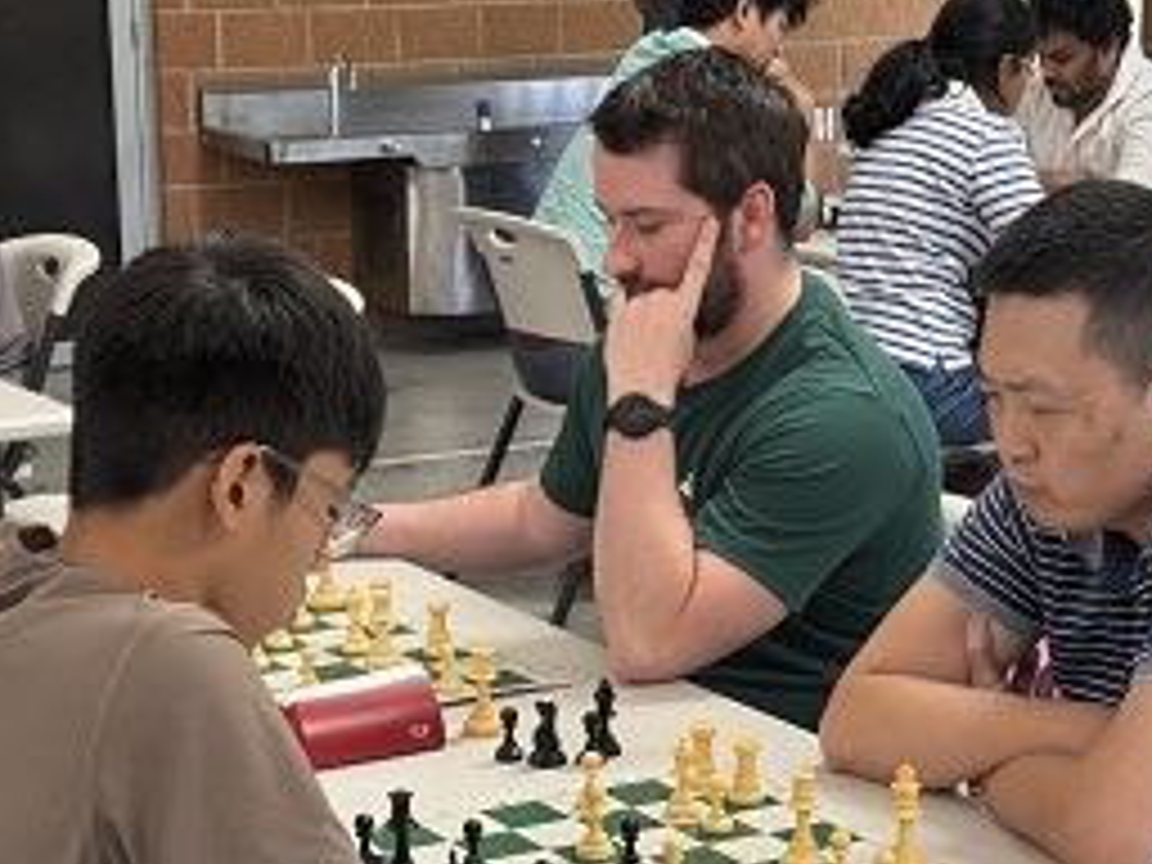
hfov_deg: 21.8
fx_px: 2995
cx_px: 495
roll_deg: +0.4
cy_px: 702
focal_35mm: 90
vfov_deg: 16.3
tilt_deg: -16.4
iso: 80
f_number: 1.78
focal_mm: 6.76
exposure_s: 1/100
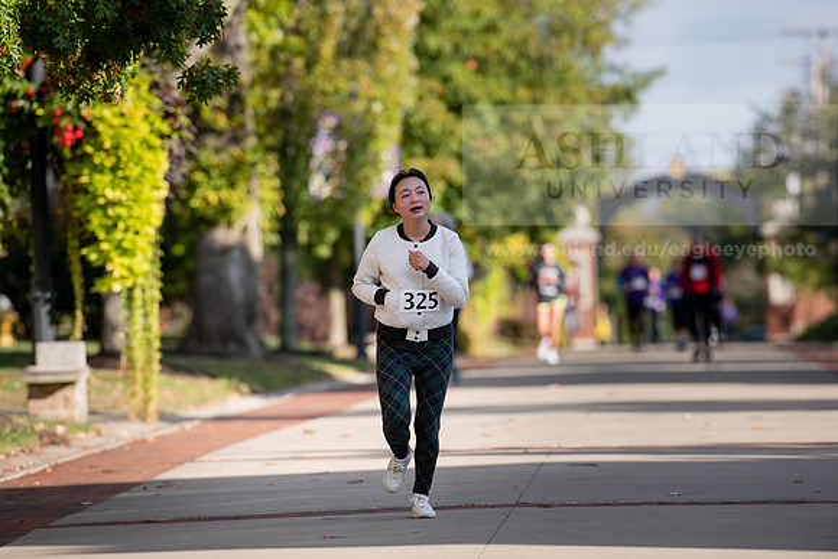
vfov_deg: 4.6
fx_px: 6985
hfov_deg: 6.9
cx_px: 419
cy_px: 280
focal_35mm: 300
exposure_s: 1/640
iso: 200
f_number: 5
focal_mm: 300
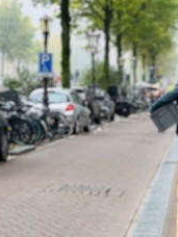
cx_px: 245
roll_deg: -2.1
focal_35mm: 135
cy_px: 187
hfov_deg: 10.7
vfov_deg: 14.5
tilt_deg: -5.7
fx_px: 926
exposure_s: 1/173
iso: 64
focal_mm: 6.86
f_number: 1.78
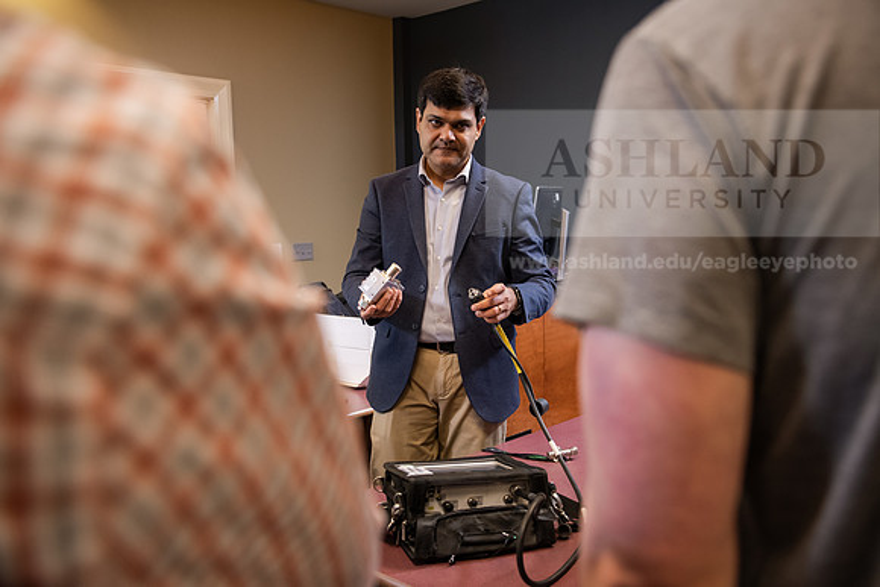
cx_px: 440
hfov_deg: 58.7
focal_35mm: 32
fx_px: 782
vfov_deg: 41.1
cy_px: 294
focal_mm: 32
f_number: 3.5
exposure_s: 1/160
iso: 1250
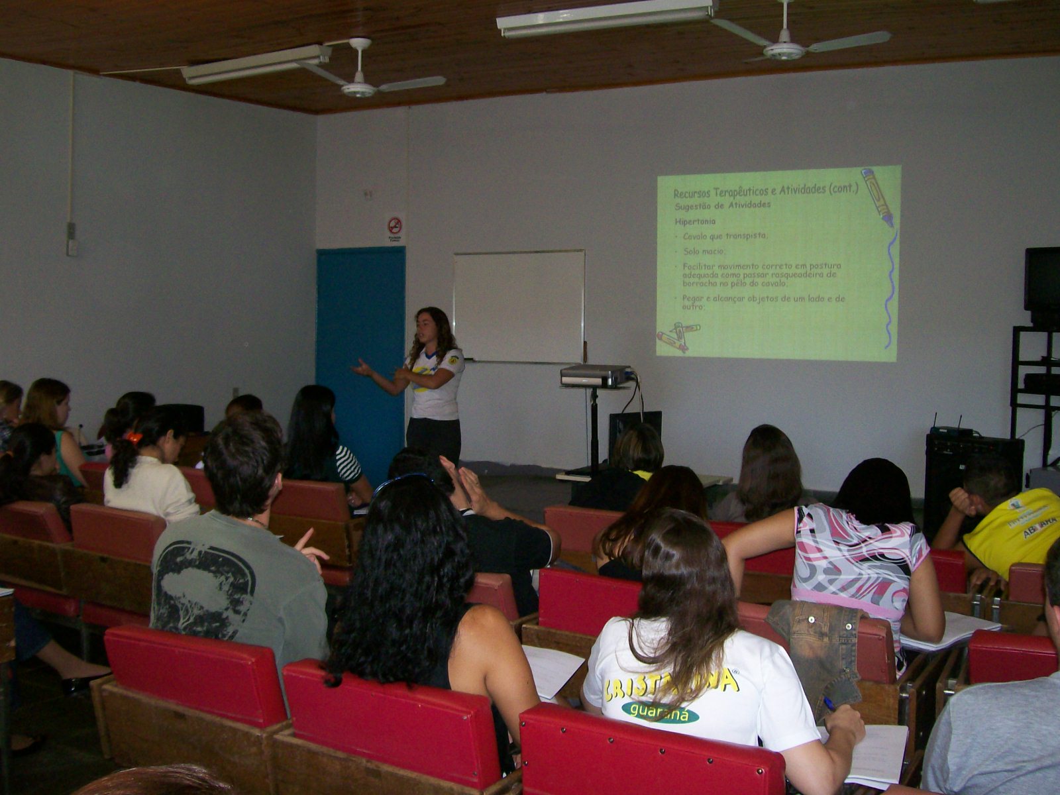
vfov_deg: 39.7
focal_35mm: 36
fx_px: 1102
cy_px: 398
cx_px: 530
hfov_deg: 51.4
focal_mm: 6
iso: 140
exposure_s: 1/64
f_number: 2.7
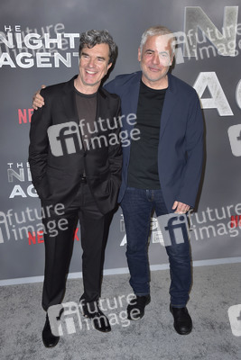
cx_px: 120
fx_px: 421
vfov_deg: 46.4
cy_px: 180
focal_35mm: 42
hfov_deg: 31.9
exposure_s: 1/250
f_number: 6.3
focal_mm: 42
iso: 400
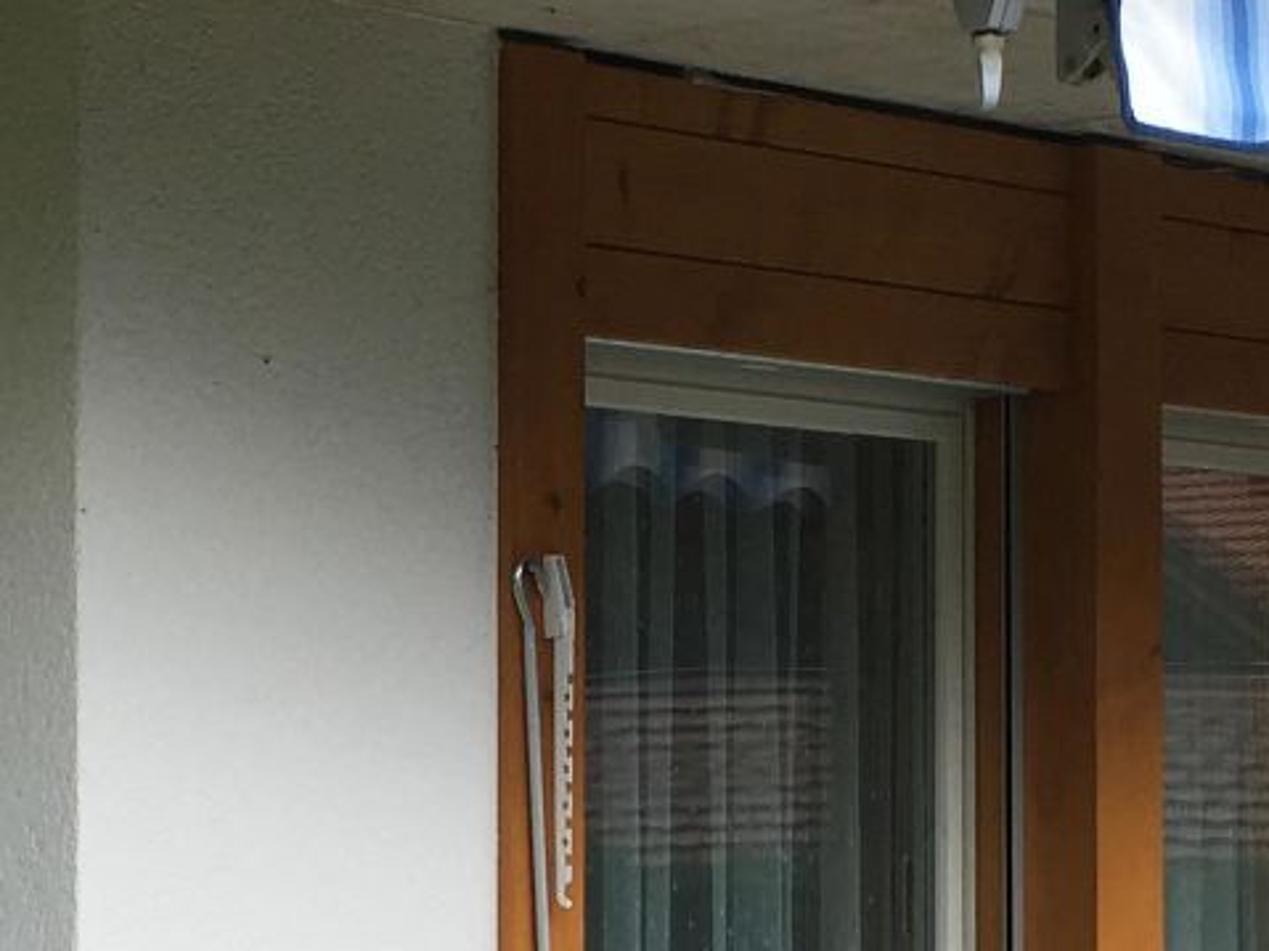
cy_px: 784
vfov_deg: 11.9
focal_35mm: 124
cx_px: 721
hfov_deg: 15.9
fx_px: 4545
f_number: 2.2
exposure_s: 1/587
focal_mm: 4.15
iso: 25
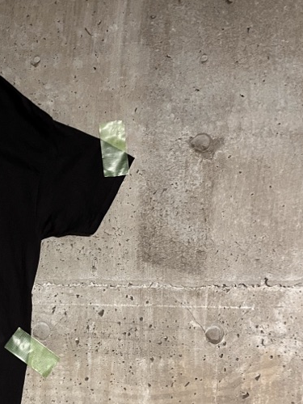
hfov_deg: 26.9
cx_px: 19
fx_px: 607
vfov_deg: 36.5
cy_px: 260
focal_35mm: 52
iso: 640
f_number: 1.6
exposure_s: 1/30
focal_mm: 5.1
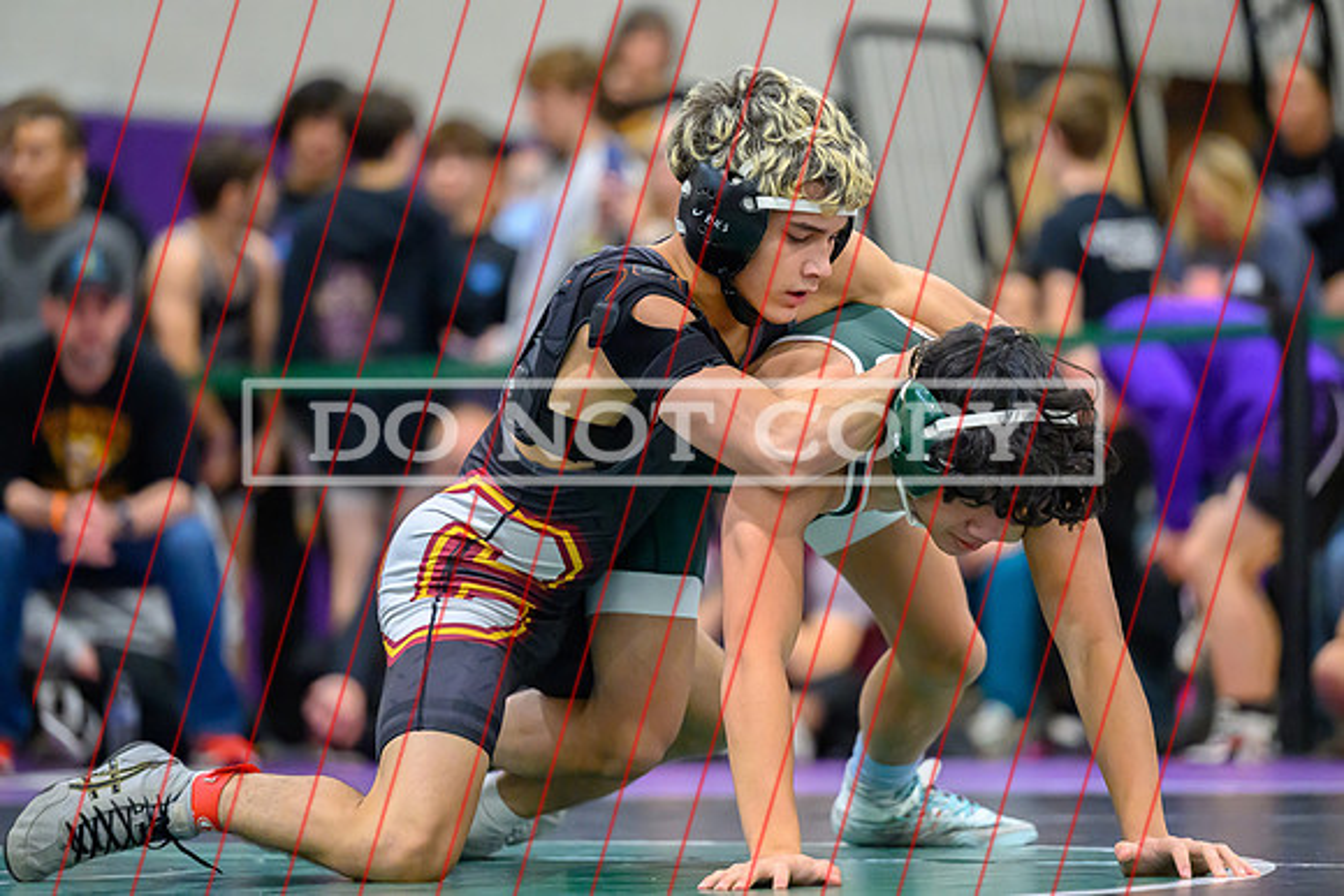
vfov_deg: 7.5
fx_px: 6878
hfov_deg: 11.2
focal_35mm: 184
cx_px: 716
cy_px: 431
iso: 8000
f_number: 2.8
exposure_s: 1/640
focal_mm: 170
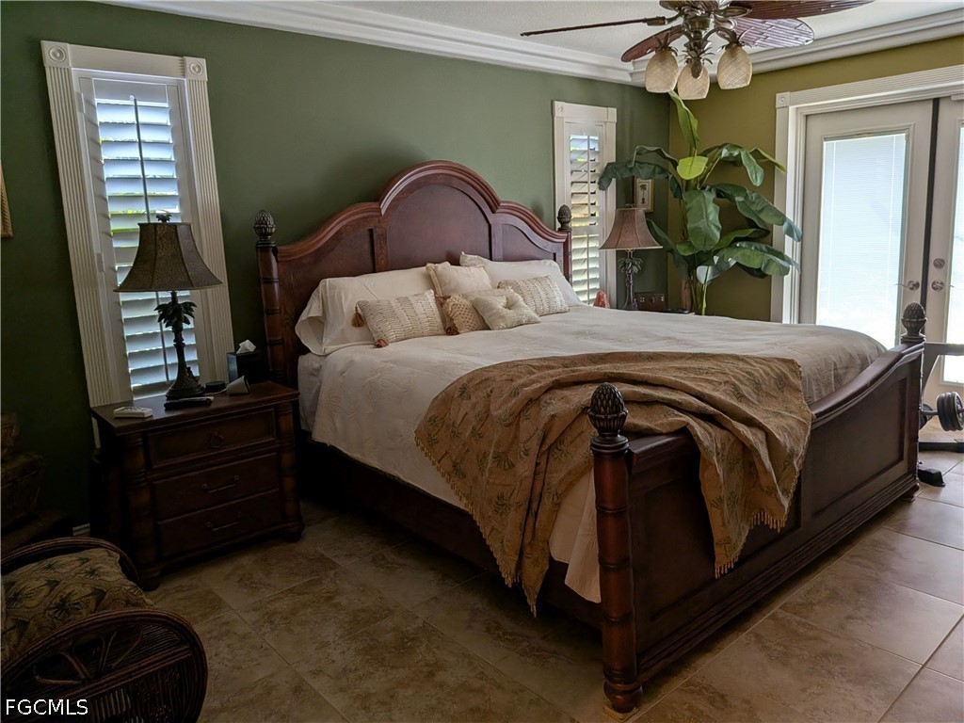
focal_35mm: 24
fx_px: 668
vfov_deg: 56.8
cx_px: 482
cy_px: 362
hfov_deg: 71.6
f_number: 1.7
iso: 283
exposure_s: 1/120
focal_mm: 4.53
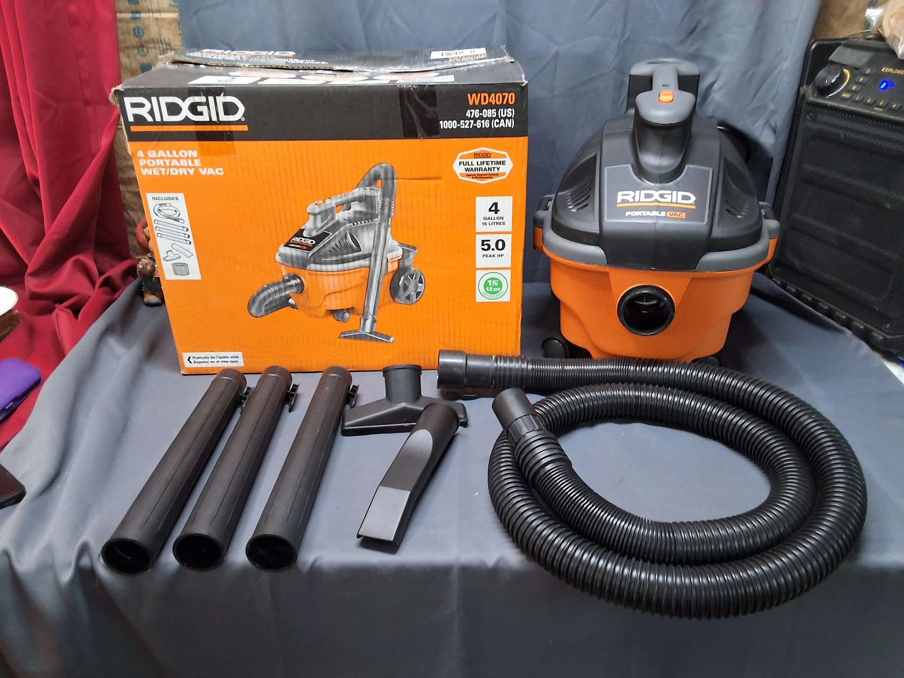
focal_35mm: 28
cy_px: 339
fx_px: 731
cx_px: 452
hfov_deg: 63.4
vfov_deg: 49.7
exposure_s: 1/30
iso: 200
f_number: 1.9
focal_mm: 2.91
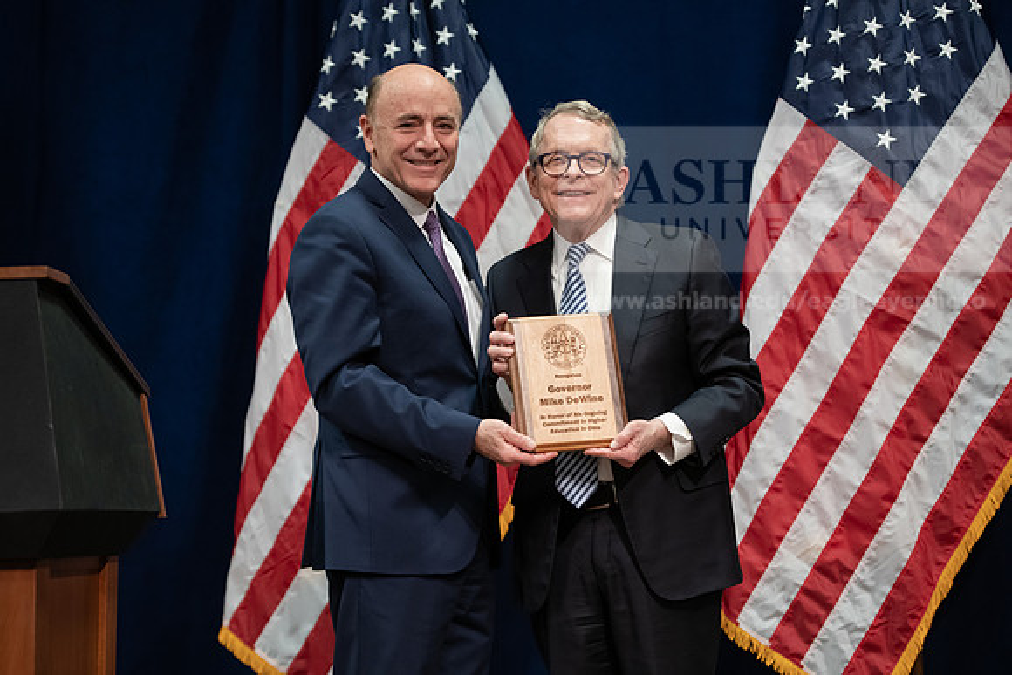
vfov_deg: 15.9
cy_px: 338
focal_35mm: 86
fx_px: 2418
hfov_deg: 23.6
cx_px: 506
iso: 2000
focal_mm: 86
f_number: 3.5
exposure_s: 1/200
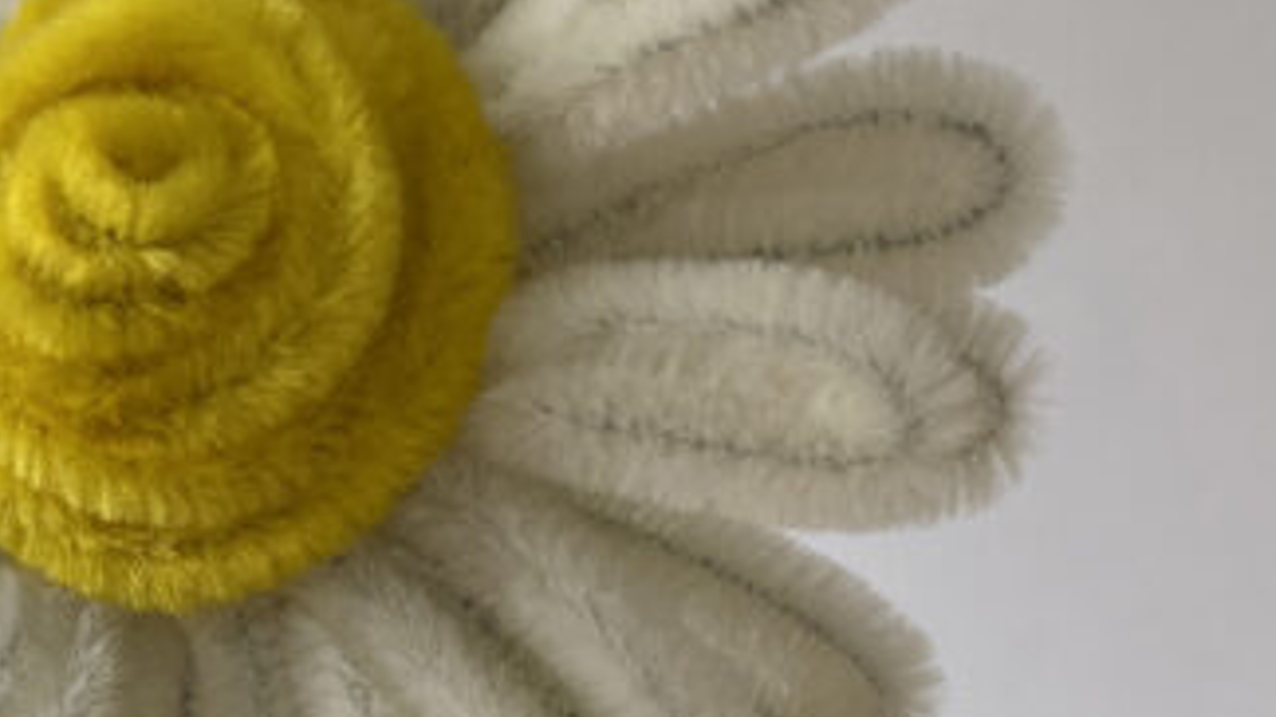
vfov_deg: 16.4
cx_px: 201
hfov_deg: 29.3
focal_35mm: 70
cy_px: 902
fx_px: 2368
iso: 125
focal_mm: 4.25
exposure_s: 1/108
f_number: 1.8
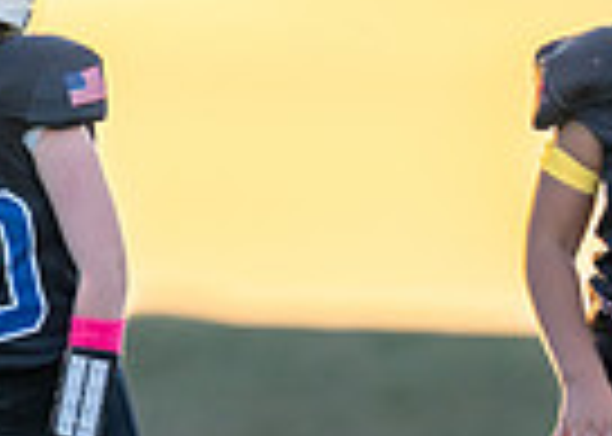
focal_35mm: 1093
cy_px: 373
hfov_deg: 1.8
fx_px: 18988
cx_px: 3
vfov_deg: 1.3
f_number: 2.8
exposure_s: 1/1250
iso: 640
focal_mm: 200
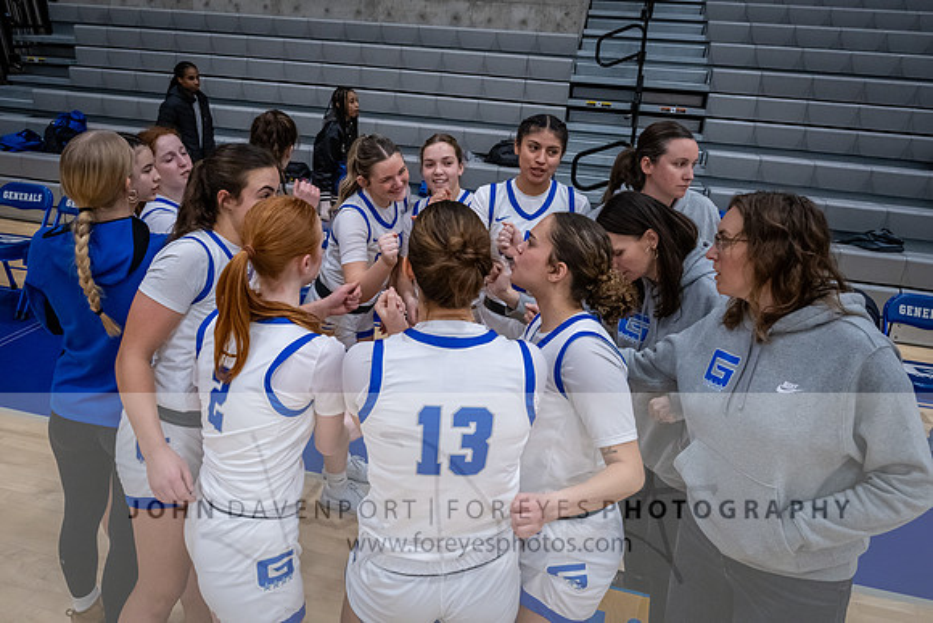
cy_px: 263
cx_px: 436
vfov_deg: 46.6
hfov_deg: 65.9
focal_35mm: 28
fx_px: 719
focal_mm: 24
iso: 6400
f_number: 5.6
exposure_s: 1/320
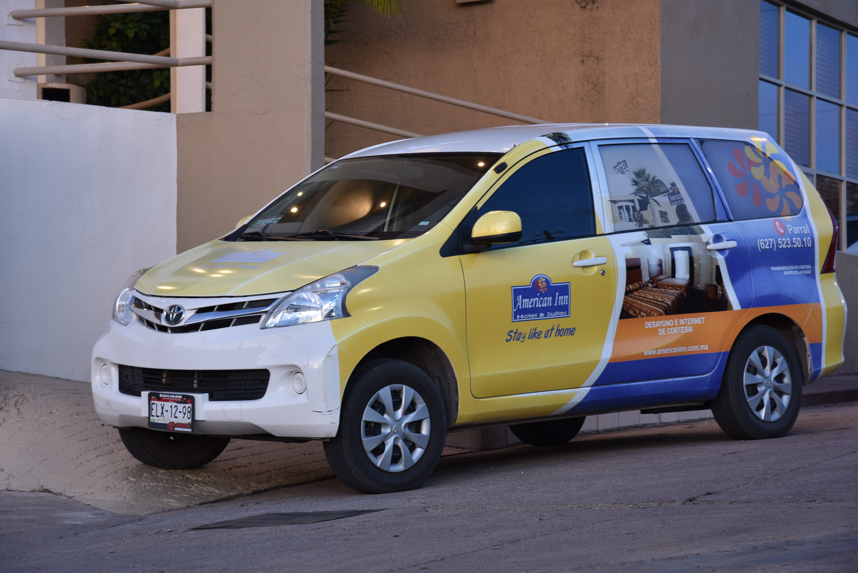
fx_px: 2503
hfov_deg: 19.4
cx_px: 429
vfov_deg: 13.1
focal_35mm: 105
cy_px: 286
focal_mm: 105
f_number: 8
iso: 640
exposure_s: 1/8
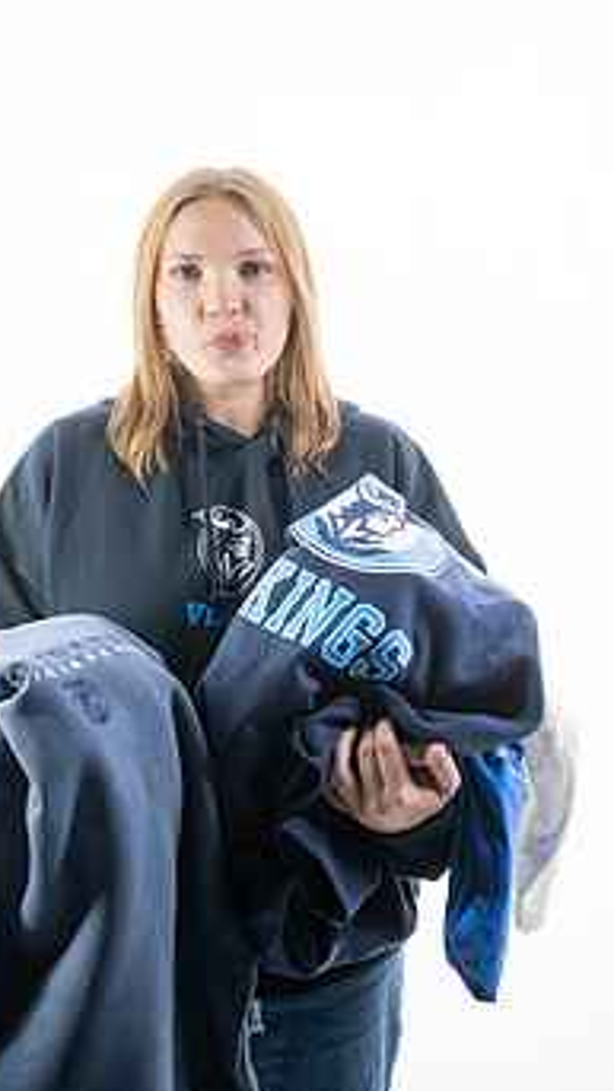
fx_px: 1273
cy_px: 404
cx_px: 277
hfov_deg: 27.1
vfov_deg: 46.0
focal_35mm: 44
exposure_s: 1/400
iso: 800
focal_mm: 32
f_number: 3.2
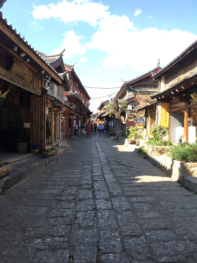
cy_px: 132
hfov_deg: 48.2
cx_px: 98
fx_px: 220
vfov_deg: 61.7
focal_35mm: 29
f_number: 2.2
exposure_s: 1/284
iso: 25
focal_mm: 4.15
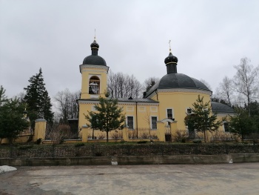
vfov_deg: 51.4
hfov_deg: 65.3
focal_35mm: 27
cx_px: 130
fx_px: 202
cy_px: 98
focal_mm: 4.75
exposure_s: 1/328
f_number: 1.8
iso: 50
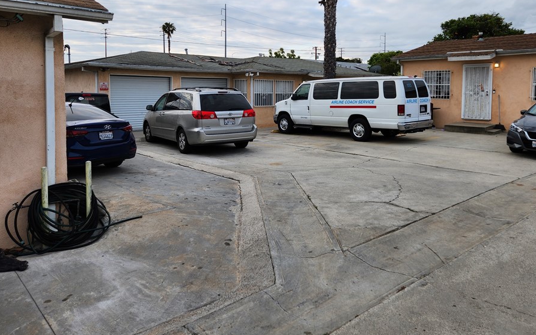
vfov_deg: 44.0
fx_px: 409
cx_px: 293
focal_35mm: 28
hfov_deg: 66.3
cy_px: 119
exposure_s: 1/371
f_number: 1.8
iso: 20
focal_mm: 5.4
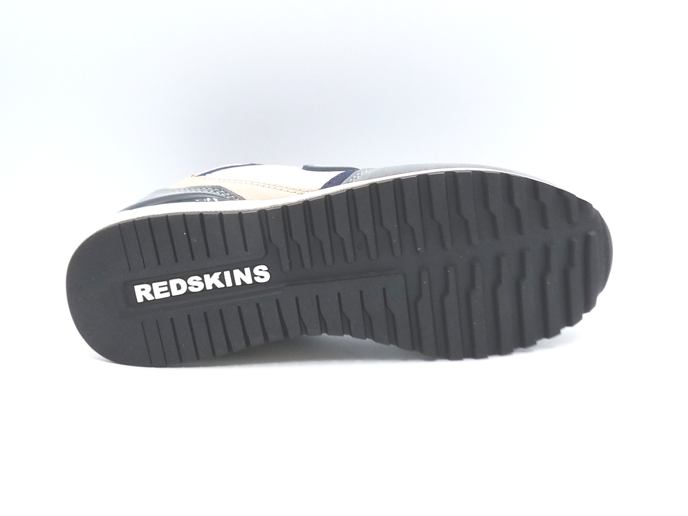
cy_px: 258
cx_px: 344
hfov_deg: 38.9
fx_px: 974
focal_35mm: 49
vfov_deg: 29.7
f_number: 4
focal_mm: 4.8
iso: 100
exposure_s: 1/160
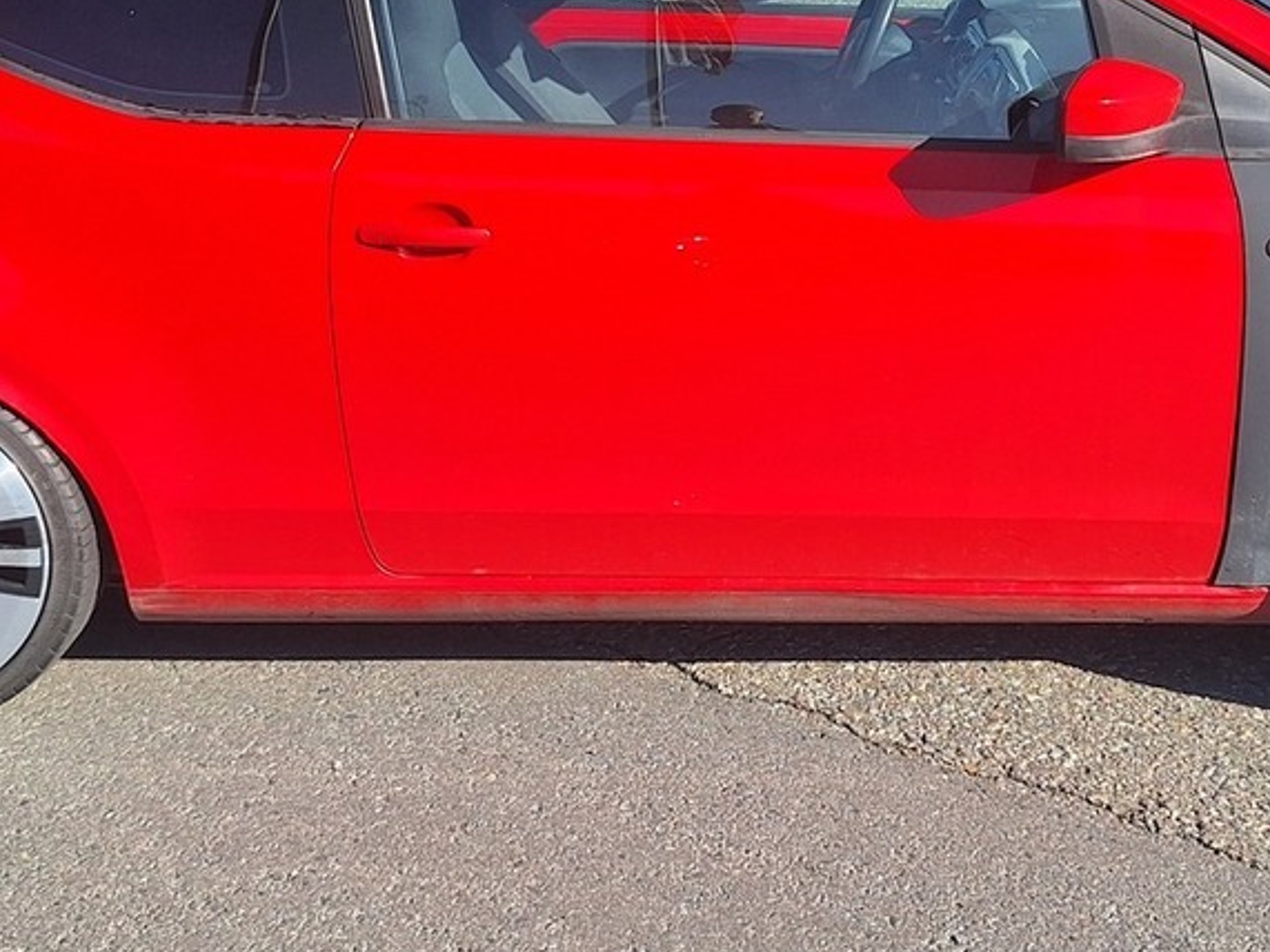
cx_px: 674
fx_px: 2127
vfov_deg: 25.0
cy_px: 249
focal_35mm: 58
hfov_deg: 33.2
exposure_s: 1/1786
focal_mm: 5.54
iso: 40
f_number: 1.8
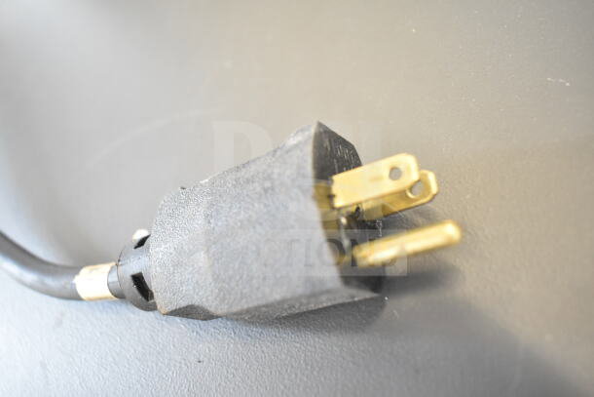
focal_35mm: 33
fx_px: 545
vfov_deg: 40.0
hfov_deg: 57.2
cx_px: 297
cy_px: 198
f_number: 3.8
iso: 2000
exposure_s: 1/30
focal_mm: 22
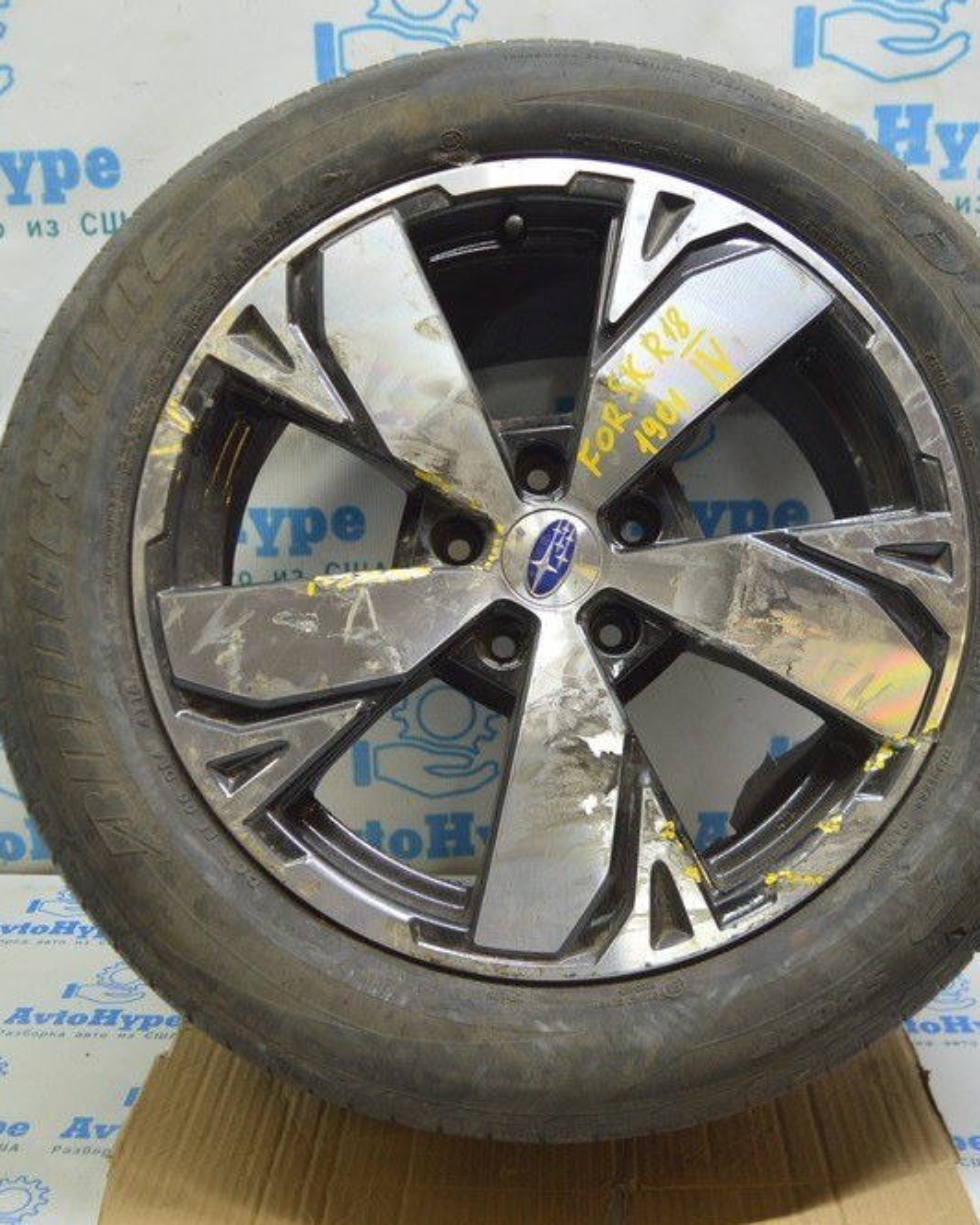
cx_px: 455
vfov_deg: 46.8
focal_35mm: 39
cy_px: 620
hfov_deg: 38.2
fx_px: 1414
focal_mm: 18
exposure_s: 1/40
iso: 400
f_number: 3.5
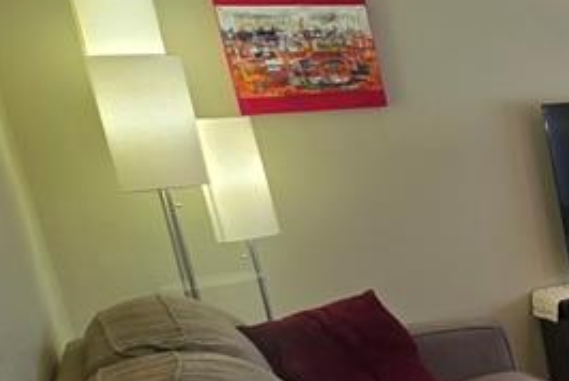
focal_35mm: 52
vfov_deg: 25.9
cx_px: 1057
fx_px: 823
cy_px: 253
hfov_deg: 21.4
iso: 100
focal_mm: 2.2
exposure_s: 1/120
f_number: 1.9
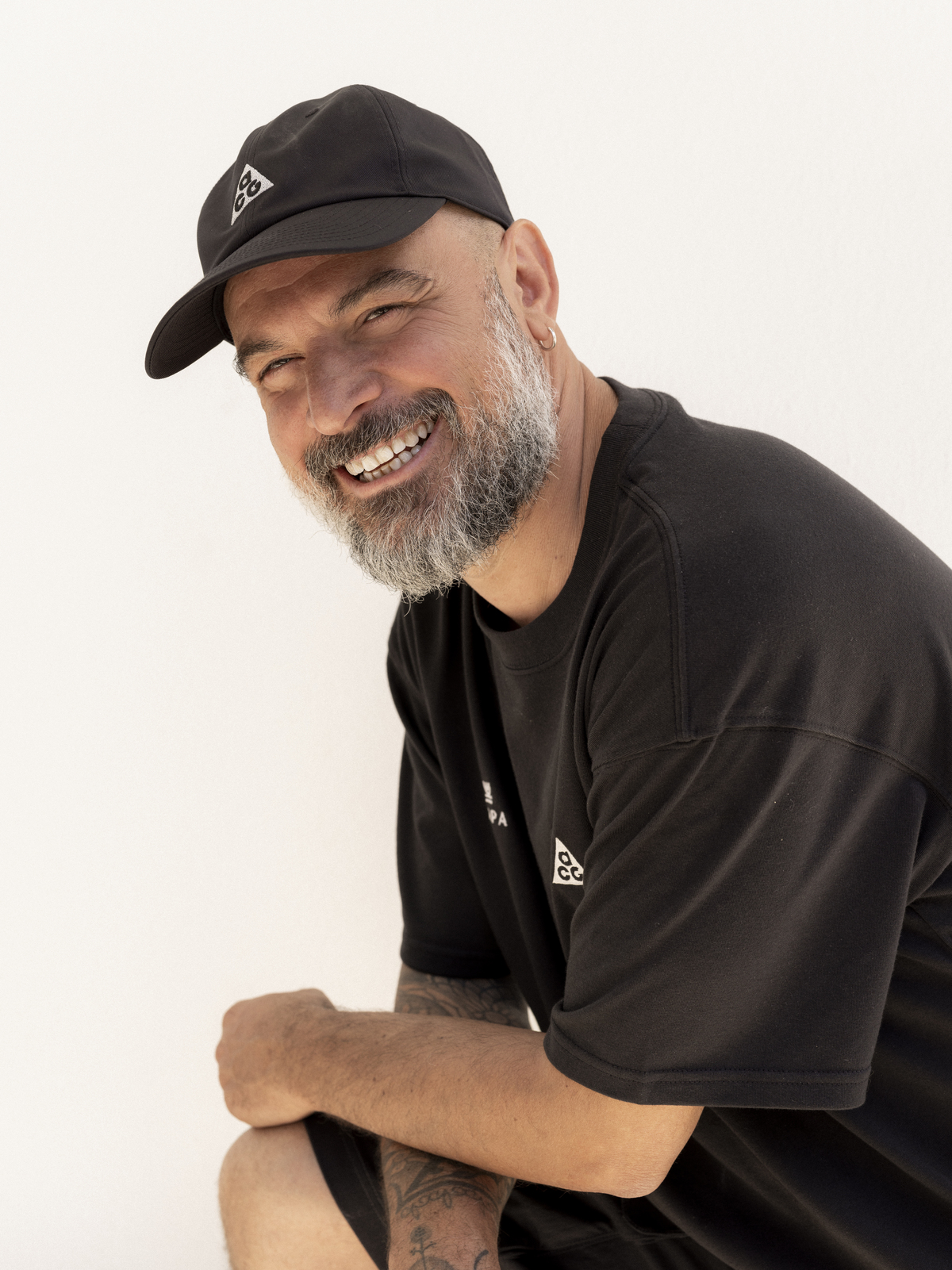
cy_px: 635
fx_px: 1871
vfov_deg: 37.5
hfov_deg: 28.5
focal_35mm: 51
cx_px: 476
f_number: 6.8
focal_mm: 65
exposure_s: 1/180
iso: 200
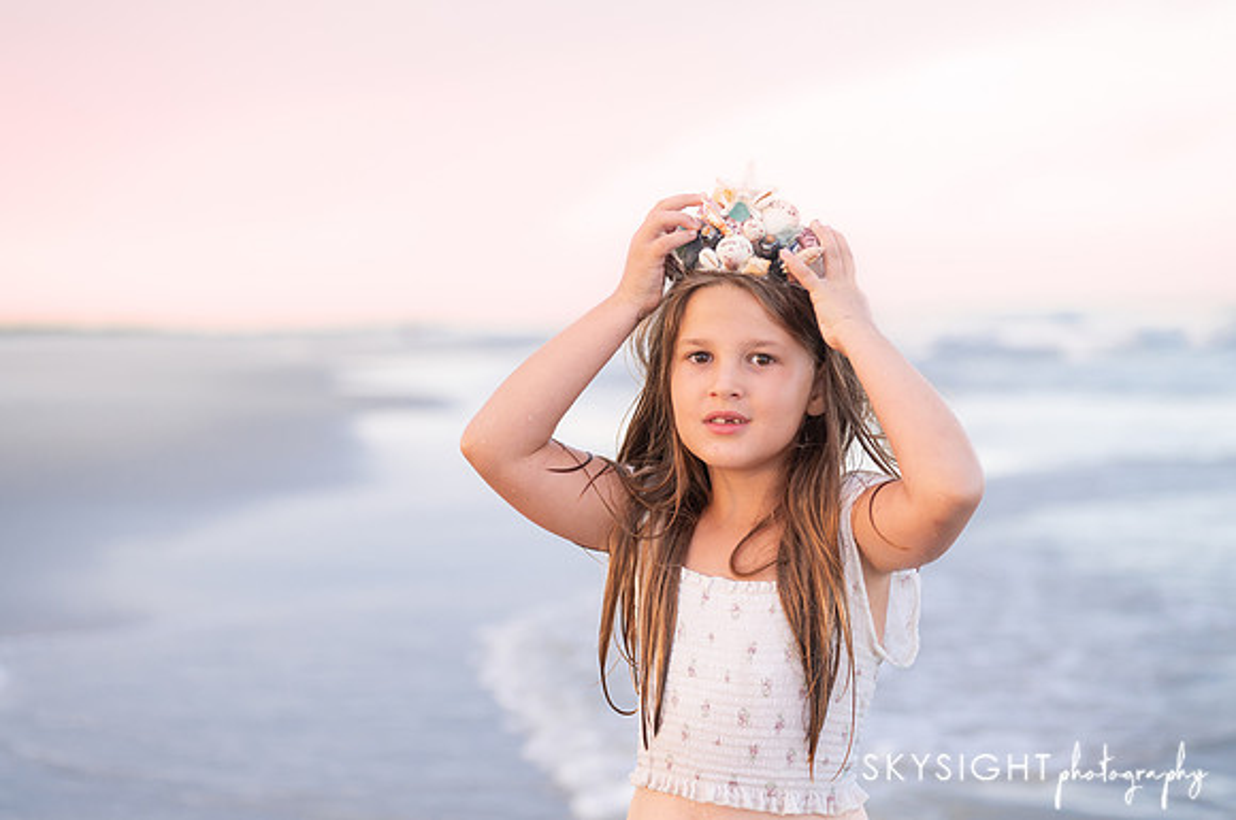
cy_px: 423
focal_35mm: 73
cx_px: 635
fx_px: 2507
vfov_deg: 18.6
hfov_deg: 27.7
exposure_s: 1/200
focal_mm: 70
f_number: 2.8
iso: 640
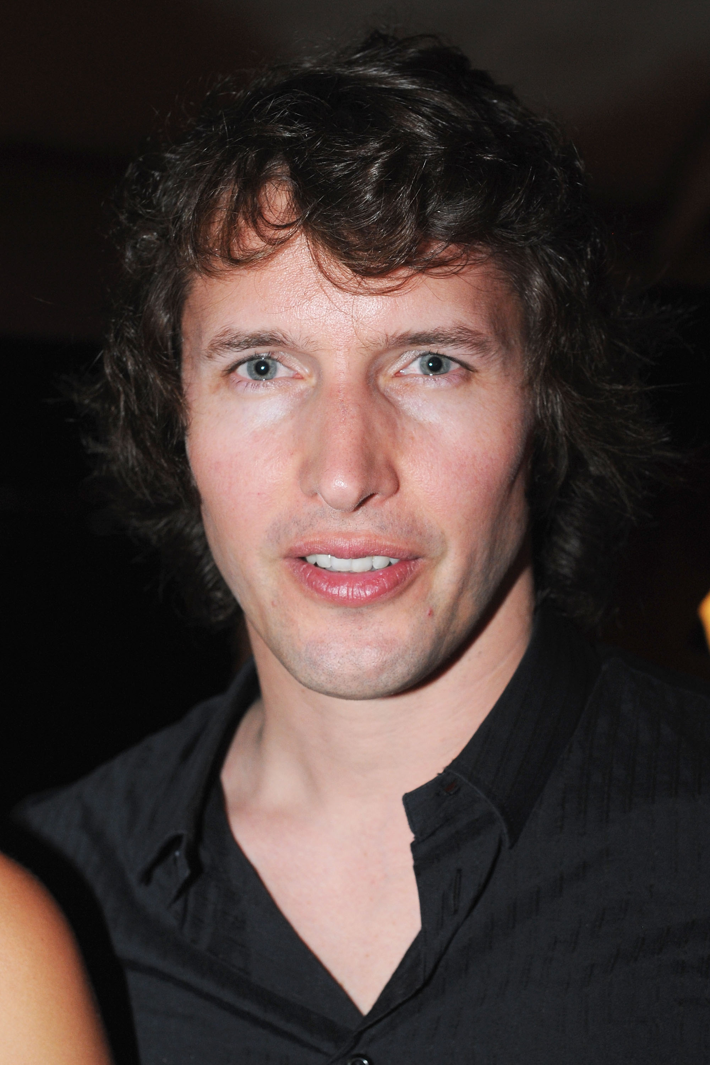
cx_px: 355
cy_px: 532
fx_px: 1716
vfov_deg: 34.5
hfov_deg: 23.4
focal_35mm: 58
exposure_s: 1/100
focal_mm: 58
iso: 1600
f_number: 5.6
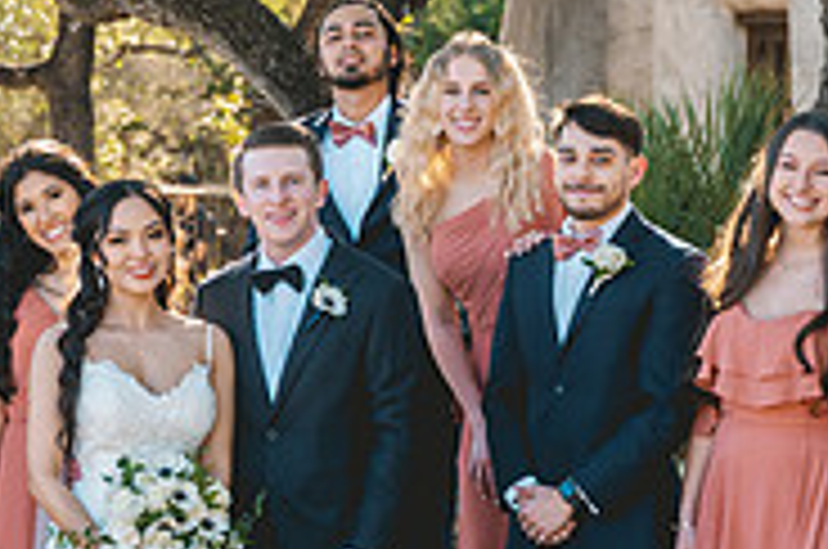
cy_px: 356
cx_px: 266
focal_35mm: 145
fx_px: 3329
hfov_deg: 14.1
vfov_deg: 9.4
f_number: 3.5
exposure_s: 1/200
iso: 100
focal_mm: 46
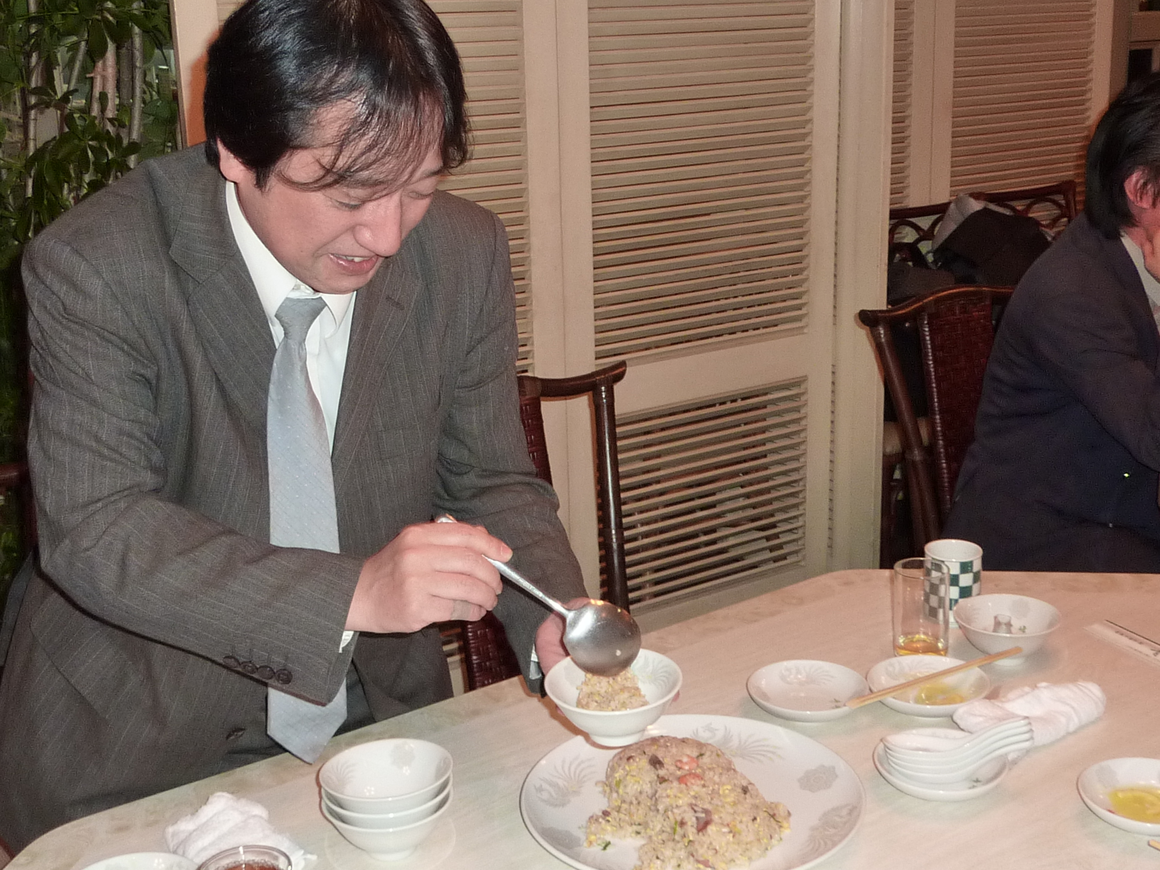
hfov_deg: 43.9
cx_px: 580
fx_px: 1441
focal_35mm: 43
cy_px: 435
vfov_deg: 33.6
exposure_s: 1/30
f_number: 3.3
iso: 200
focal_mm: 4.1
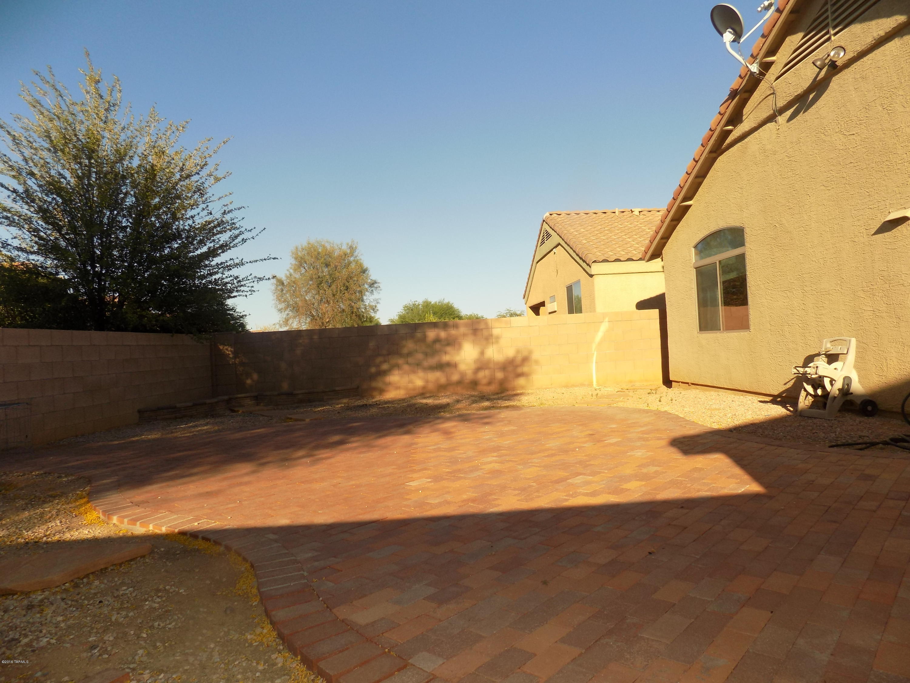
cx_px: 455
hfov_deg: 73.9
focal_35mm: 23
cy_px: 342
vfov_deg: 58.9
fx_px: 605
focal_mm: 4
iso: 80
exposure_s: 1/640
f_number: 3.1
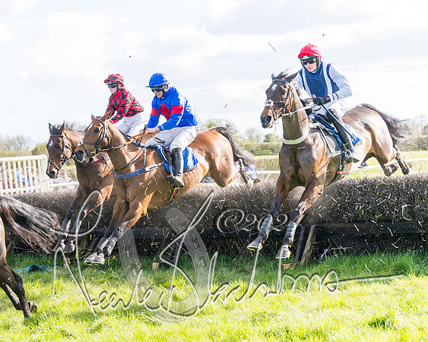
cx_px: 115
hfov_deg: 18.3
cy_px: 181
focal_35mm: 104
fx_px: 1320
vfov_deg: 14.8
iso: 400
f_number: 4
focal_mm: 70
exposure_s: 1/1600
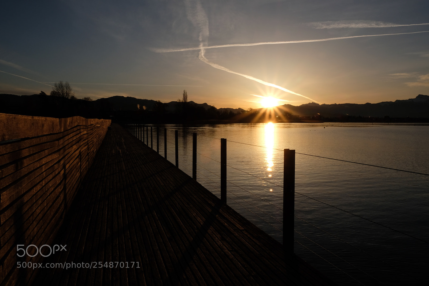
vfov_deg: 44.9
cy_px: 143
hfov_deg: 63.7
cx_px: 214
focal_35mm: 29
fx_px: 345
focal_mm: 19.6
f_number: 22
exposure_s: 1/125
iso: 200
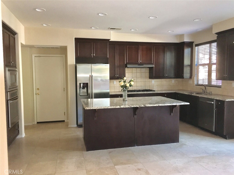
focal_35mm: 29
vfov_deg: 48.2
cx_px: 117
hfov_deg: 61.7
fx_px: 196
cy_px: 88
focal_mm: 4.15
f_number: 2.2
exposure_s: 1/24
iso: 80
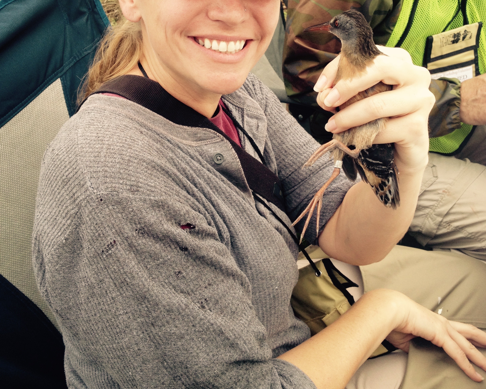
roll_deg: +0.8
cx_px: 245
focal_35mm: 46
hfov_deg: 40.3
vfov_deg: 32.3
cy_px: 110
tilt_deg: -30.9
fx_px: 662
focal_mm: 4.28
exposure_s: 1/415
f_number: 2.4
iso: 50
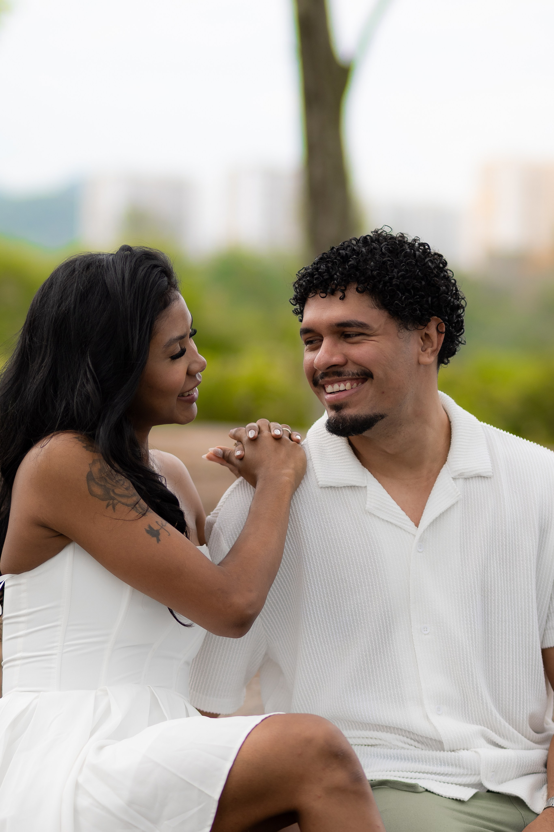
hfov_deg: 10.8
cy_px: 416
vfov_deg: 16.1
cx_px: 277
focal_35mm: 128
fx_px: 2943
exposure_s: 1/640
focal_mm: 85
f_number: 2.2
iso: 200
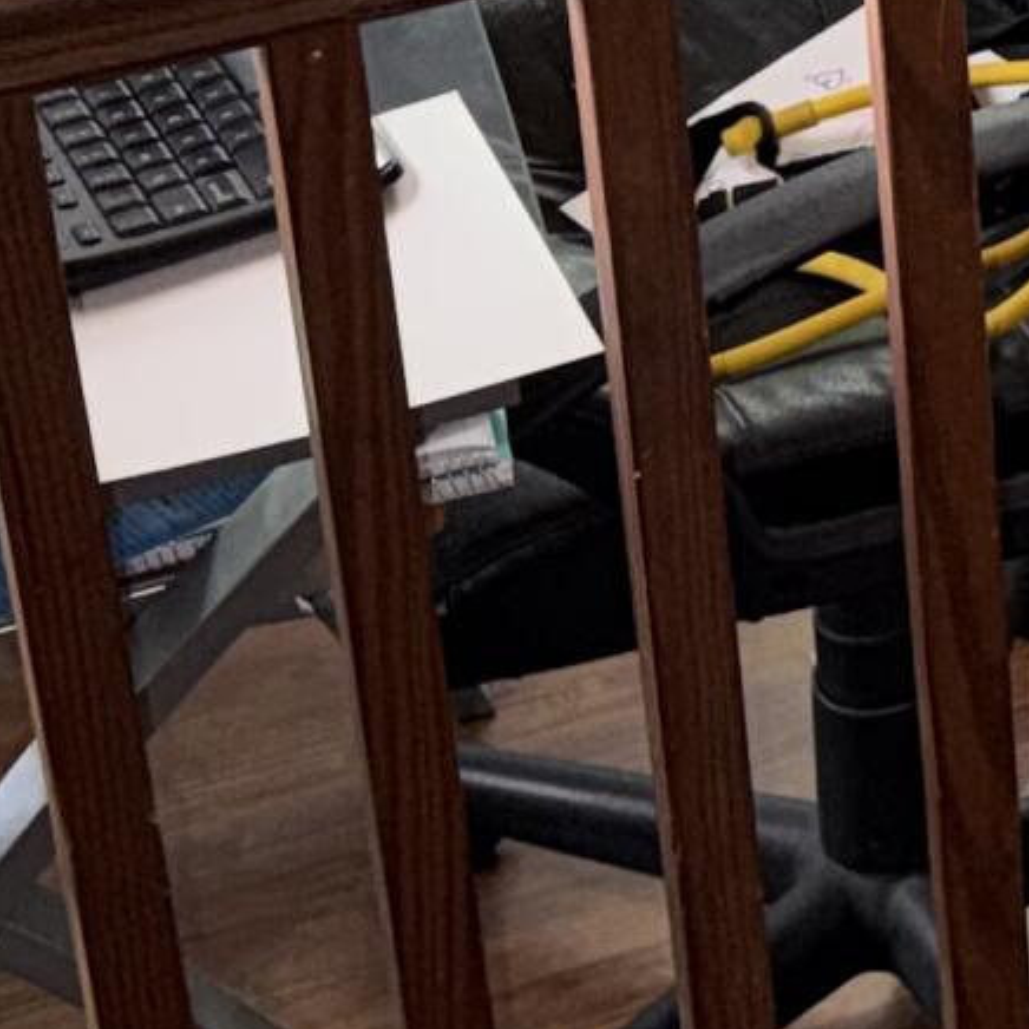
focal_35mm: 146
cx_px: 2360
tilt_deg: -24.9
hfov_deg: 10.5
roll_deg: -2.2
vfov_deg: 11.3
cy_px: -701
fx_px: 4910
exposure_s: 1/20
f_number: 1.78
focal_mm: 6.76
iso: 100
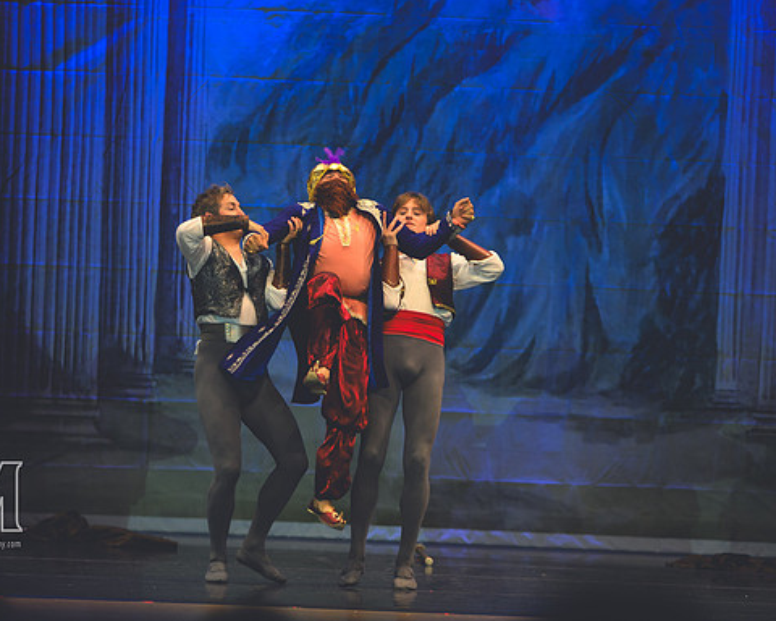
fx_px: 6040
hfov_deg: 7.3
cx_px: 317
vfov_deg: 5.9
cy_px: 310
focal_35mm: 263
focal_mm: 155
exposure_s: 1/500
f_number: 2.8
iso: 800
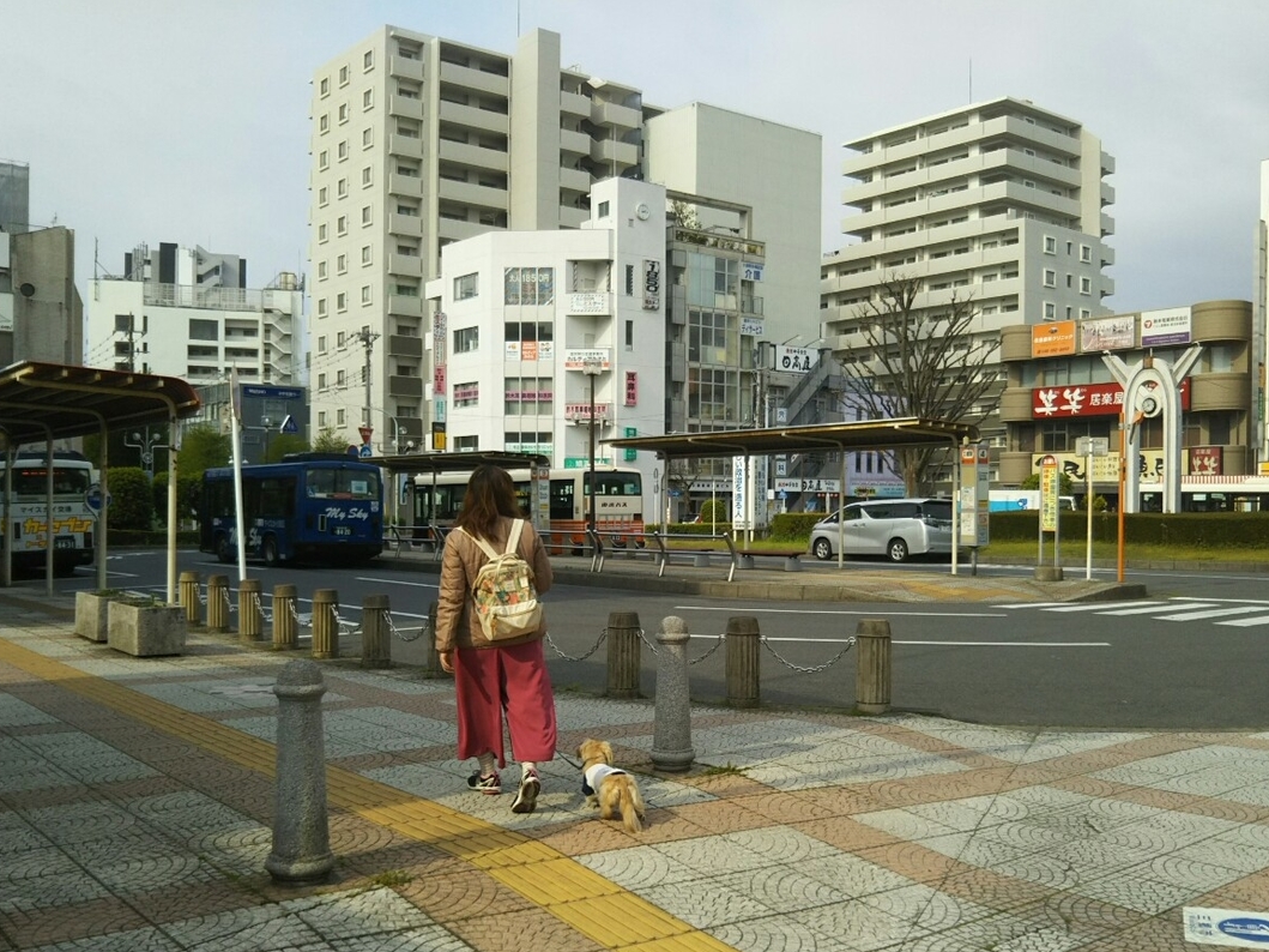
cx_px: 653
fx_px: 1246
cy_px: 537
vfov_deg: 41.7
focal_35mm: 34
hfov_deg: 54.0
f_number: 2.2
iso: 25
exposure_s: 1/1045
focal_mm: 4
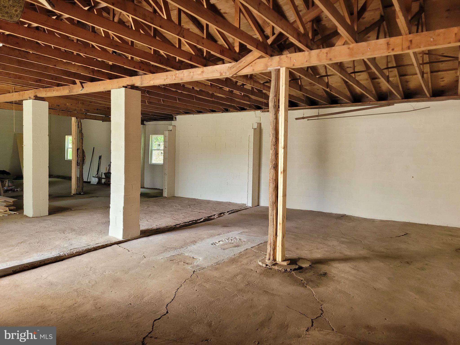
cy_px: 172
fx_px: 346
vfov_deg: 53.1
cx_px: 230
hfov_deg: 67.3
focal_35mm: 26
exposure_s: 1/120
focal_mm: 5.4
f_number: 1.8
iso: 250
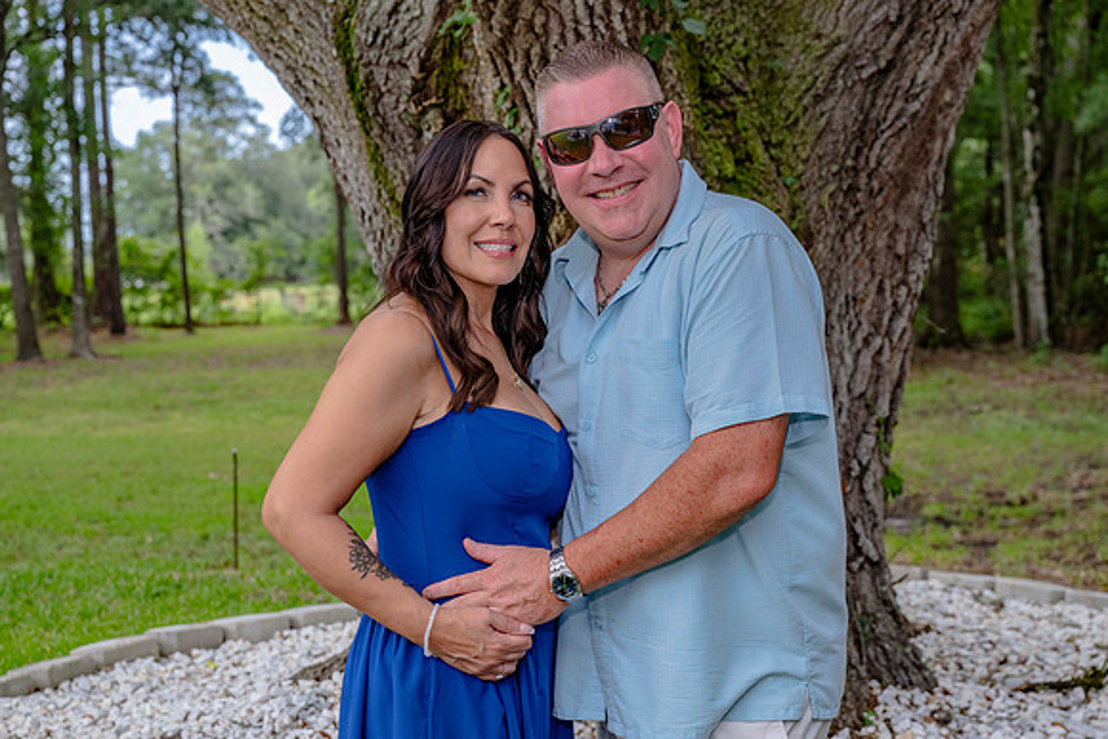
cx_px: 554
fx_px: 1724
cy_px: 370
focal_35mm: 56
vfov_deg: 24.2
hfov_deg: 35.6
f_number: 5.6
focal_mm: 56
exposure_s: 1/640
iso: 800
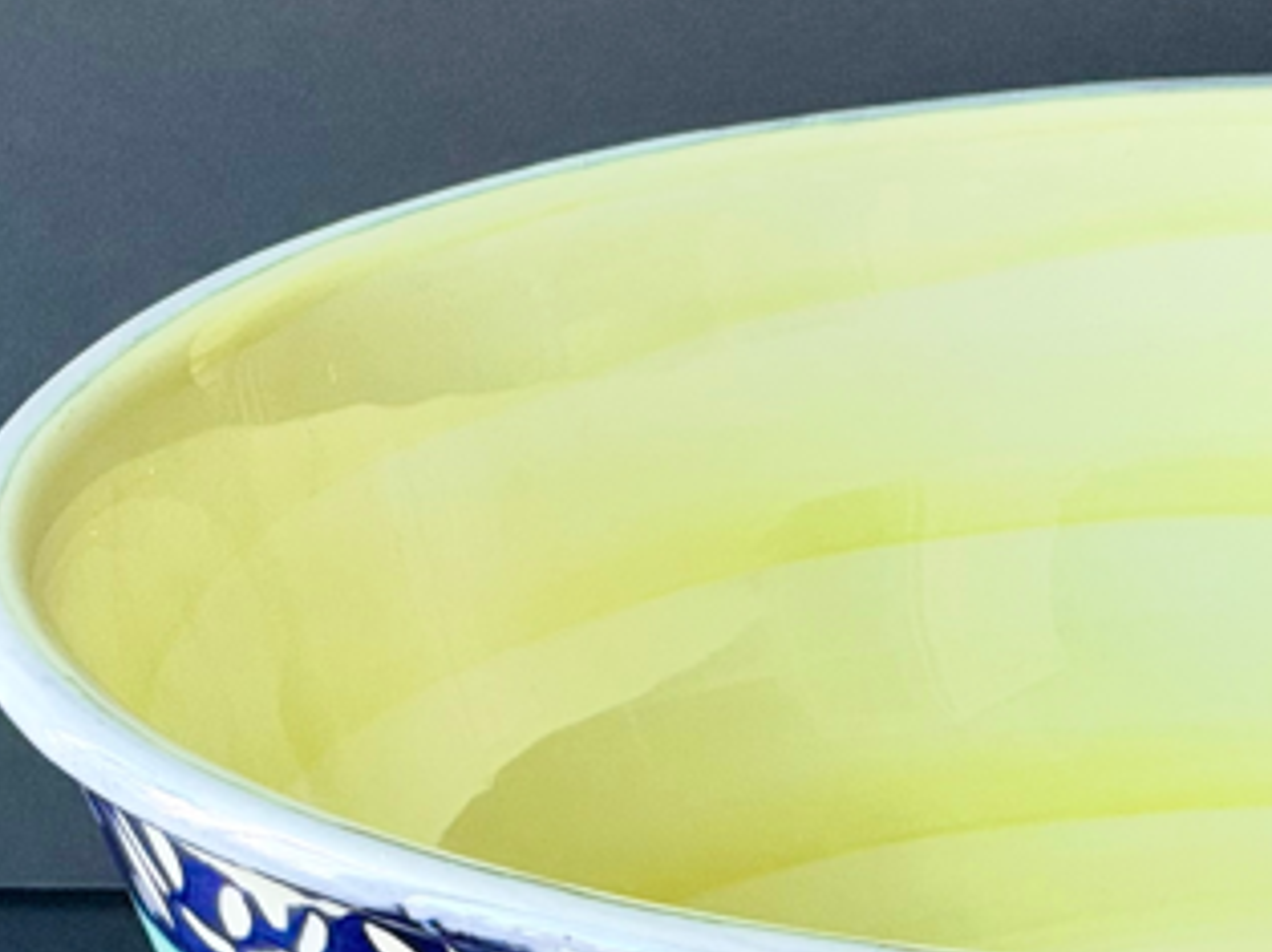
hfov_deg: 6.9
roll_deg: -0.1
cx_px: 1458
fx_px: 10538
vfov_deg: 5.2
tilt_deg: -28.3
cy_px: 885
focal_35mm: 287
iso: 400
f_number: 2.8
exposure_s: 1/121
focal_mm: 16.89
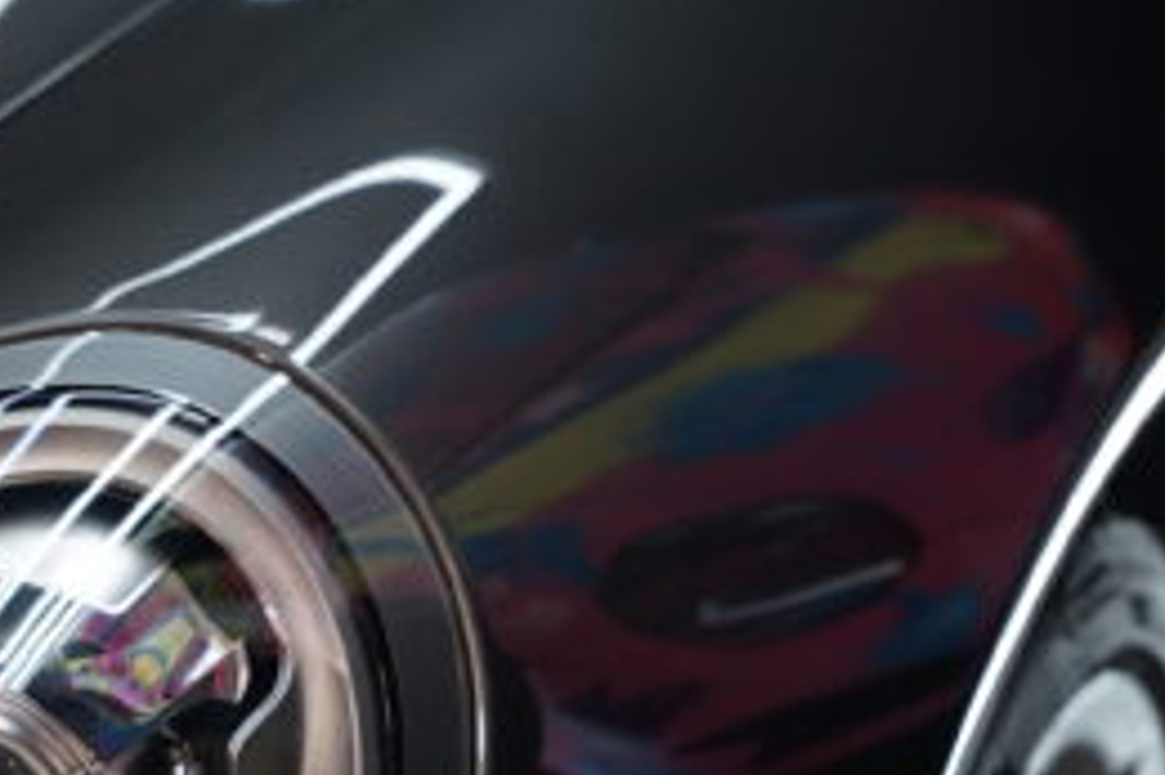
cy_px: 977
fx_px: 6694
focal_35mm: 207
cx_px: -278
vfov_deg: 6.6
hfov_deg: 9.8
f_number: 2.8
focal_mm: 70
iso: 400
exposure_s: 1/80
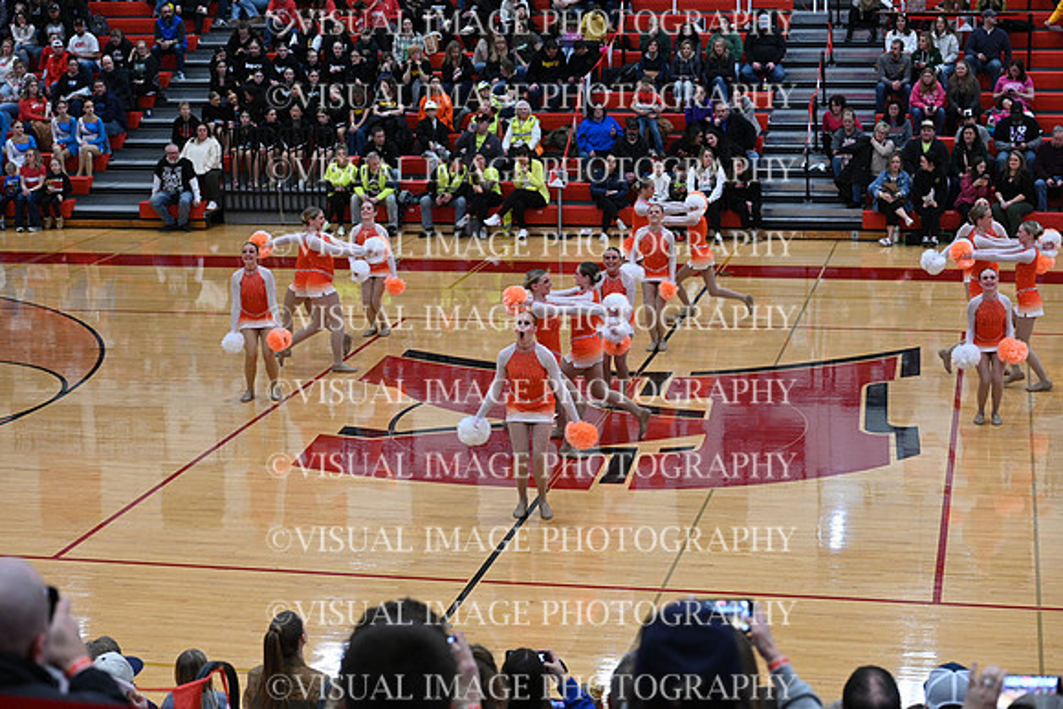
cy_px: 354
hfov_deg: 28.8
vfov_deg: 19.5
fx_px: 2067
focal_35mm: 70
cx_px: 532
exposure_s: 1/400
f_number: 4
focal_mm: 70
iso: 4000
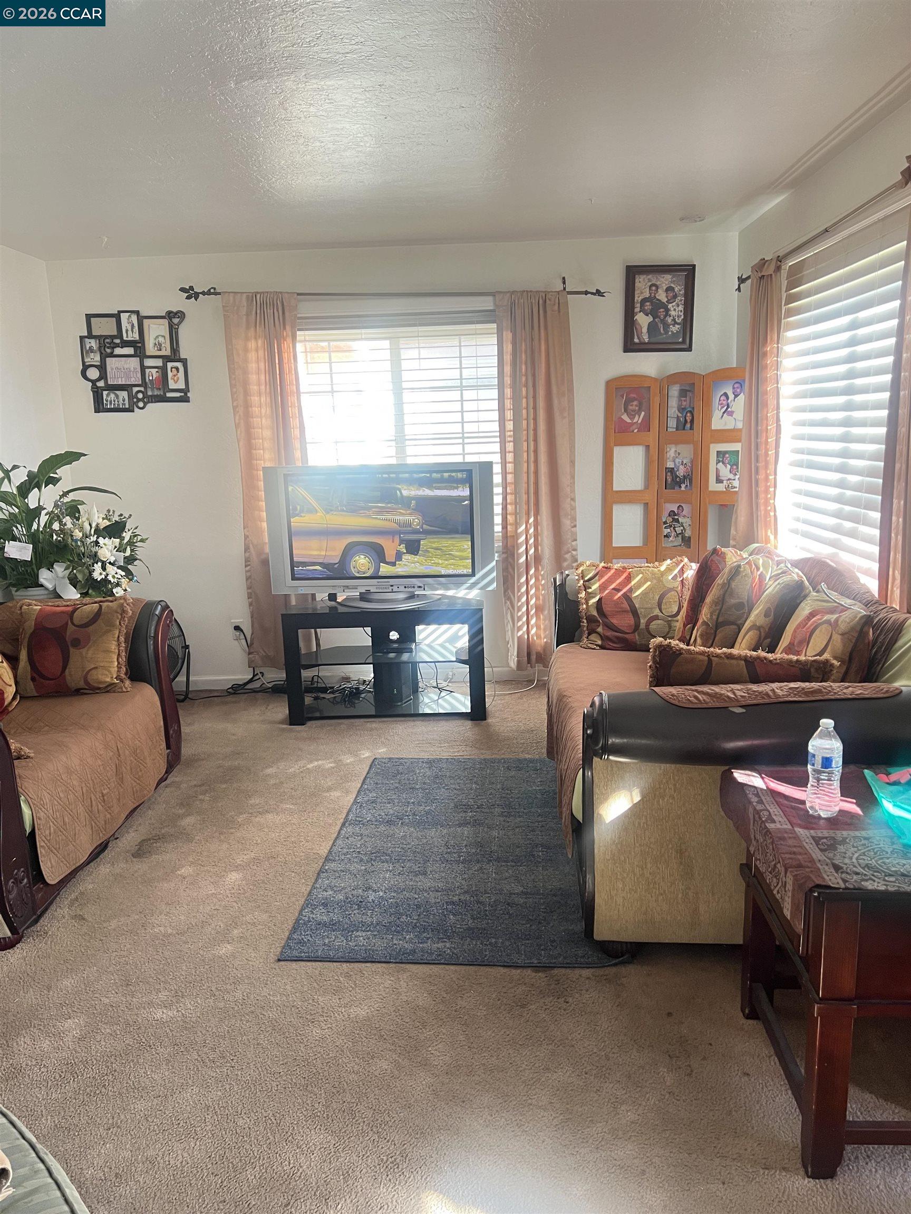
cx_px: 456
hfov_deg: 53.1
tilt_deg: -10.1
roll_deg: +4.0
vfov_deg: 67.3
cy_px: 607
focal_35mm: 26
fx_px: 912
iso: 125
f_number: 1.5
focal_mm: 5.7
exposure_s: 1/78
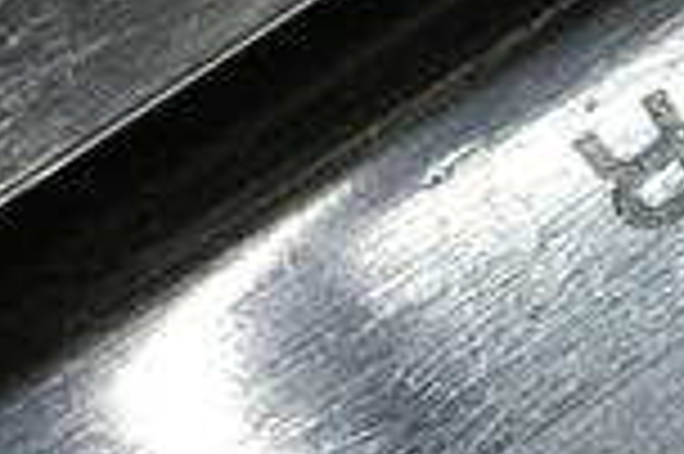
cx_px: 778
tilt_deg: -42.5
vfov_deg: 10.8
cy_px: 227
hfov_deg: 15.7
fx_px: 2410
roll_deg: +35.9
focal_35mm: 127
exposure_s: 1/33
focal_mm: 4.15
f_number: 2.2
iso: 50
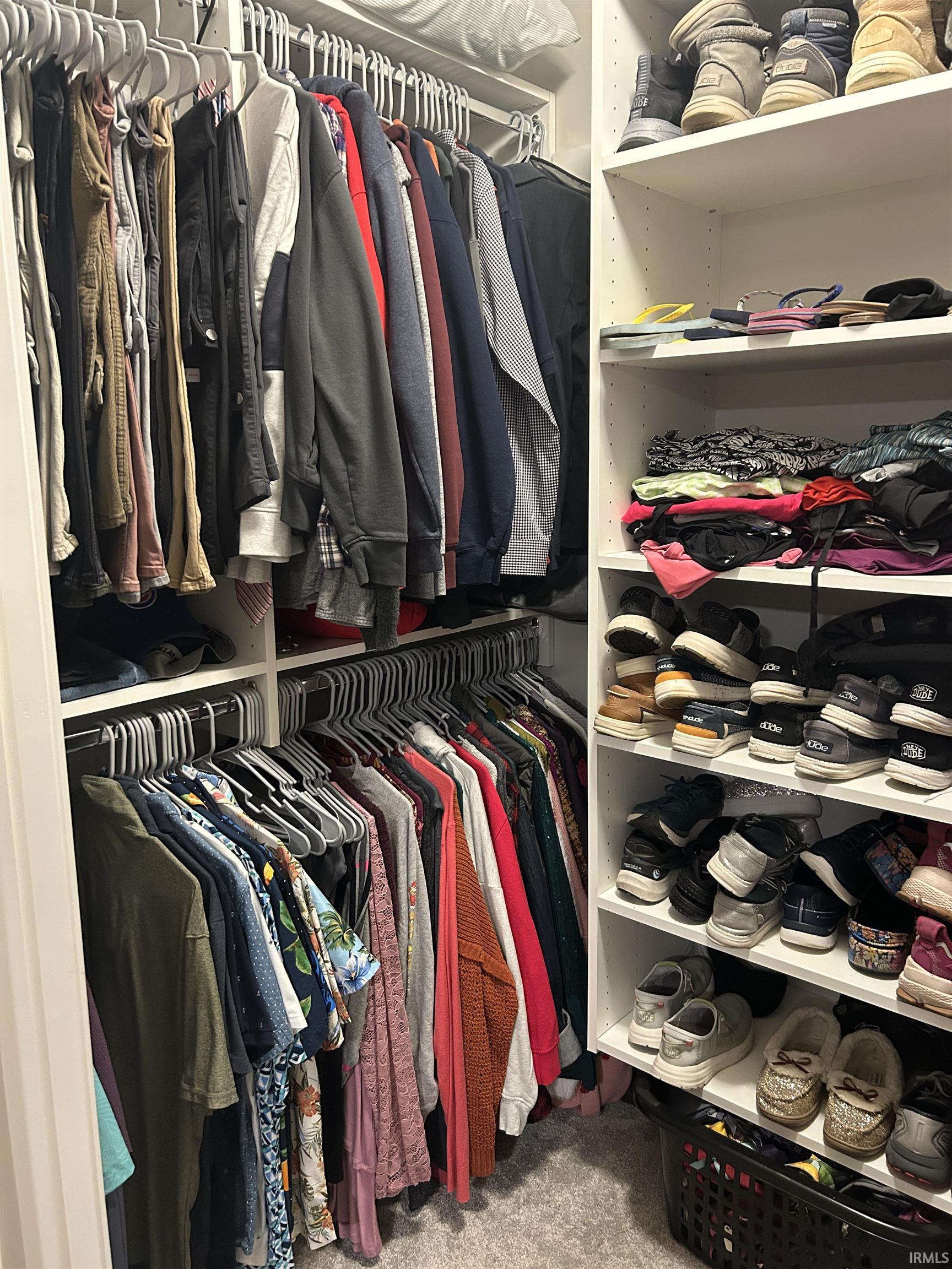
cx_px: 476
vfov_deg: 67.3
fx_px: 953
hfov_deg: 53.1
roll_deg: +1.2
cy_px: 634
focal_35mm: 26
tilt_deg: -9.3
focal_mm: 5.7
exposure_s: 1/60
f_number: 1.5
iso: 500
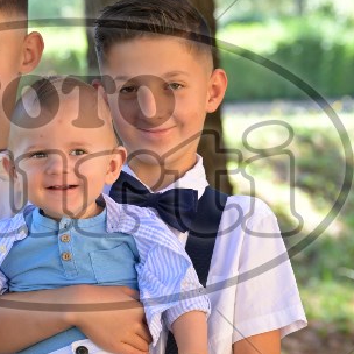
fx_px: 2314
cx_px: 72
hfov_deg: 8.7
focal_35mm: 200
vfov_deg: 8.7
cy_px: 166
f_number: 6.3
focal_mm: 110
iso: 640
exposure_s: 1/160
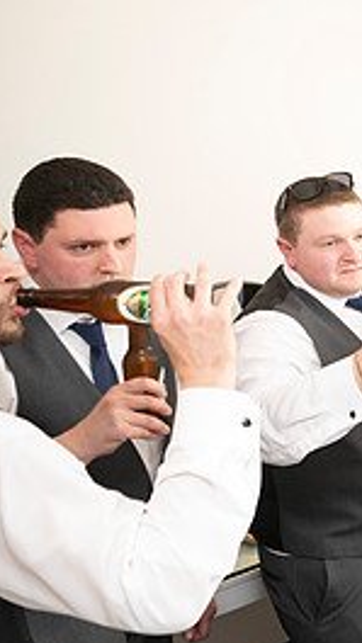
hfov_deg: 17.2
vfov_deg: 37.7
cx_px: 680
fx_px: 939
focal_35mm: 55
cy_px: 255
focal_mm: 24
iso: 800
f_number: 2.8
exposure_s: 1/100
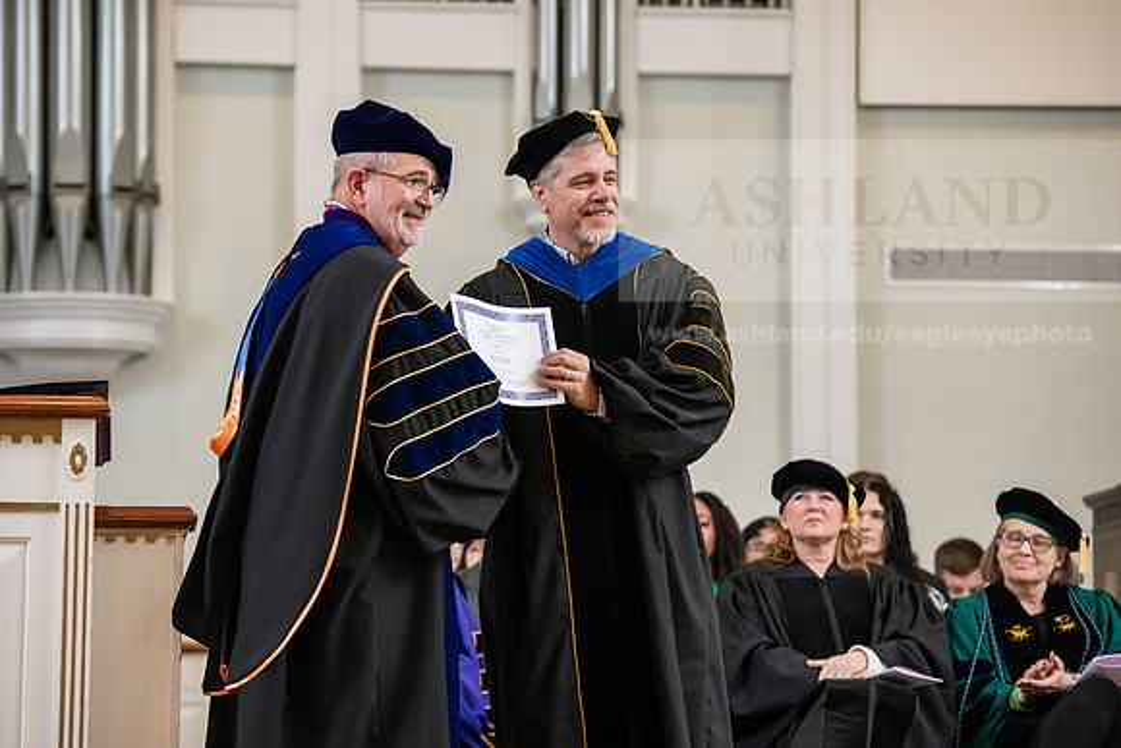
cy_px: 374
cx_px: 560
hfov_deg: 15.2
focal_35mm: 135
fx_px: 4205
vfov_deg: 10.2
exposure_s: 1/160
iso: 1600
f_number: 4
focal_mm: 135
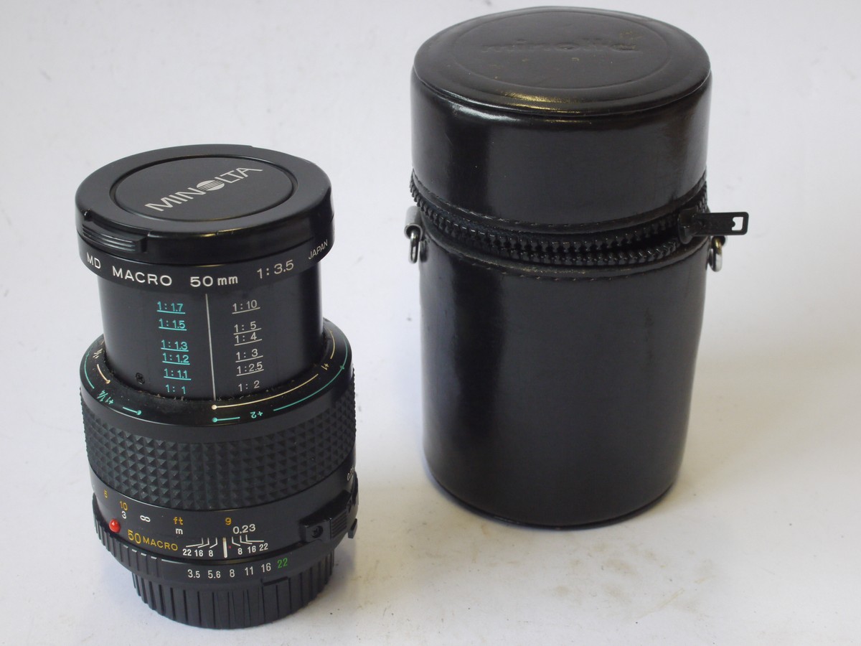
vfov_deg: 24.4
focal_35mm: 60
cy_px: 323
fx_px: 1492
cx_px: 430
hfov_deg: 32.2
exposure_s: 1/80
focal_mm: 30
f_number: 9
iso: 800
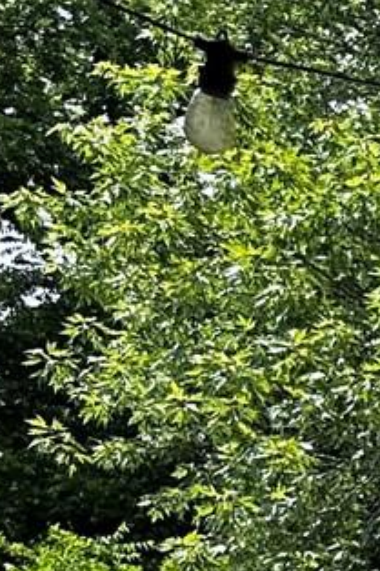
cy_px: 1366
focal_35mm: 163
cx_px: 1516
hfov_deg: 6.7
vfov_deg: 10.8
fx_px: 2583
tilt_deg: -3.5
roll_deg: -2.1
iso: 80
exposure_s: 1/2110
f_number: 1.78
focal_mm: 6.86
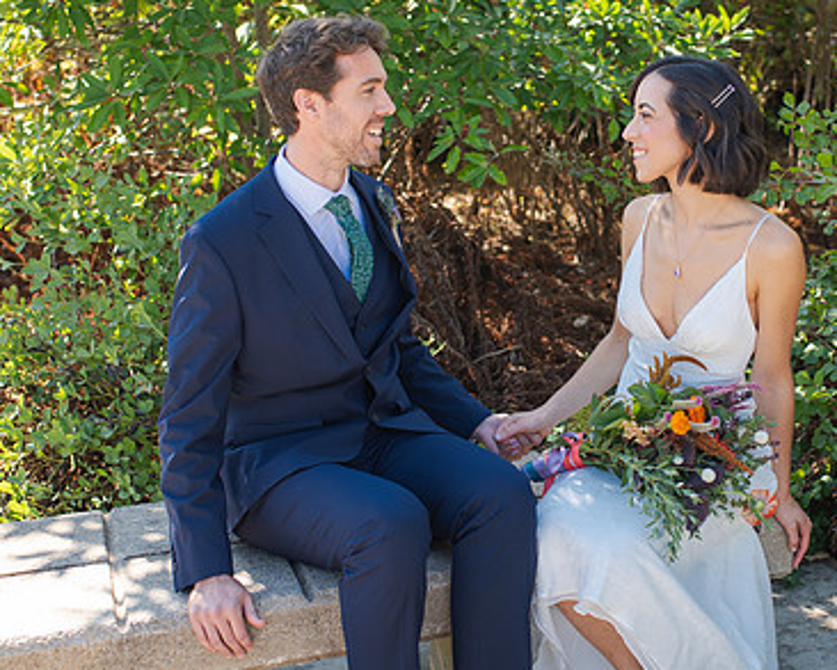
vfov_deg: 27.1
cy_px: 315
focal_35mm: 56
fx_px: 1388
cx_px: 534
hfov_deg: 33.4
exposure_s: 1/250
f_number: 3.2
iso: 100
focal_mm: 35
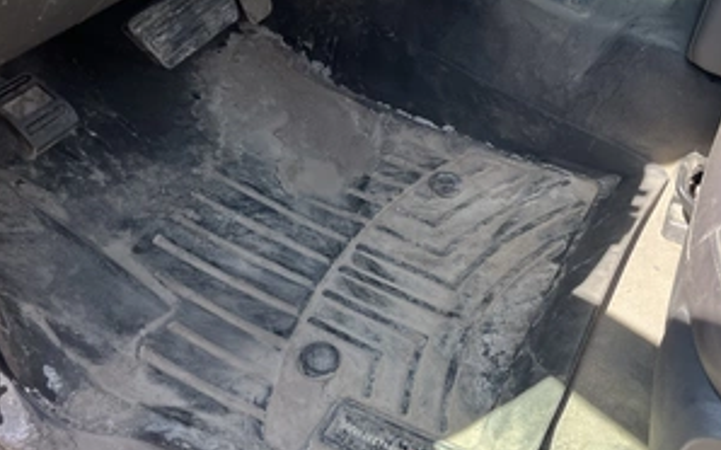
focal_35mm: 37
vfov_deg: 34.4
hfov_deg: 52.4
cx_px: 433
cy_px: 213
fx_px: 727
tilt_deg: -47.9
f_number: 1.6
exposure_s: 1/376
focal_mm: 5.1
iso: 50
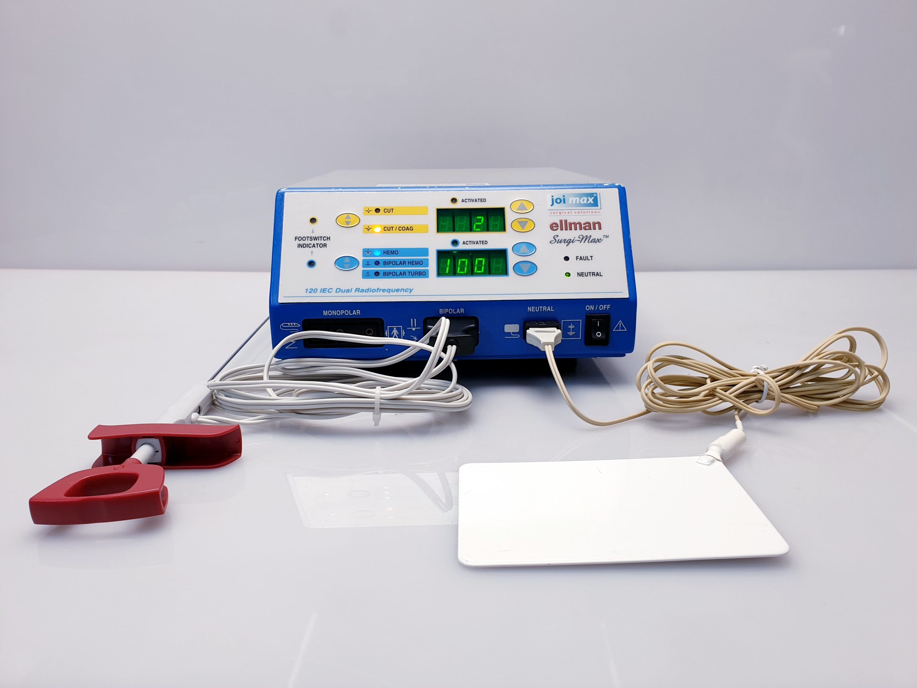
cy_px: 344
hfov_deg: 67.3
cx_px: 458
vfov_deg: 53.1
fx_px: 689
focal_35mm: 26
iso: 50
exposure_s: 1/50
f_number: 2.4
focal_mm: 4.3
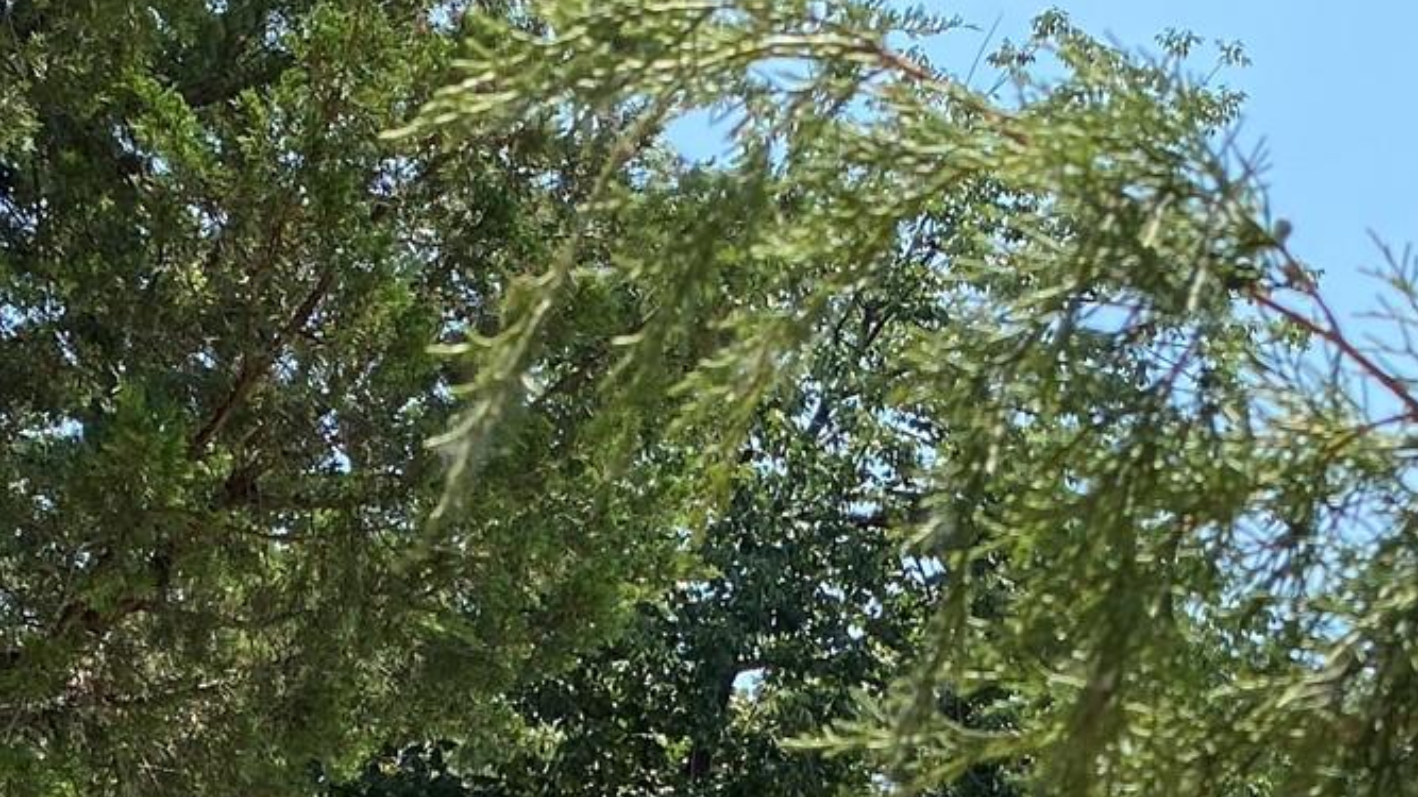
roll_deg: -0.7
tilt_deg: -0.9
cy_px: 1530
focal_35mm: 87
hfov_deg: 24.4
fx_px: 3271
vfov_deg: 12.4
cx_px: 882
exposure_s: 1/1072
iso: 32
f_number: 1.8
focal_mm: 4.25
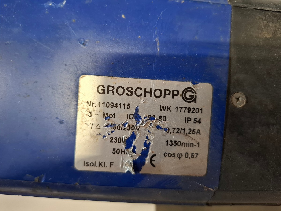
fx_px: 187
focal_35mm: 23
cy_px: 106
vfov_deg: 58.9
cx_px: 140
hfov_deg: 73.9
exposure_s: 1/33
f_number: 1.8
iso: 320
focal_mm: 5.54
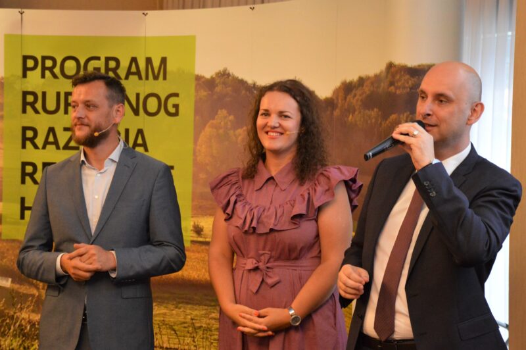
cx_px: 263
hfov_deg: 29.9
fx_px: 985
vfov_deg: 20.1
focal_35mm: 68
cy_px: 175
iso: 3200
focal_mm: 45
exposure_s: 1/60
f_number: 4.5
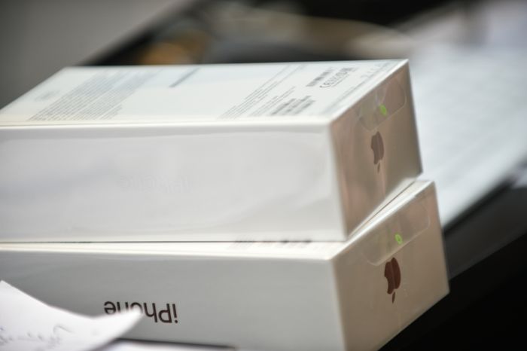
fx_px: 2926
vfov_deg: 6.9
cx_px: 264
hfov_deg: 10.3
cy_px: 176
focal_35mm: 200
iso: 500
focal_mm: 200
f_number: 2.8
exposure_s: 1/400
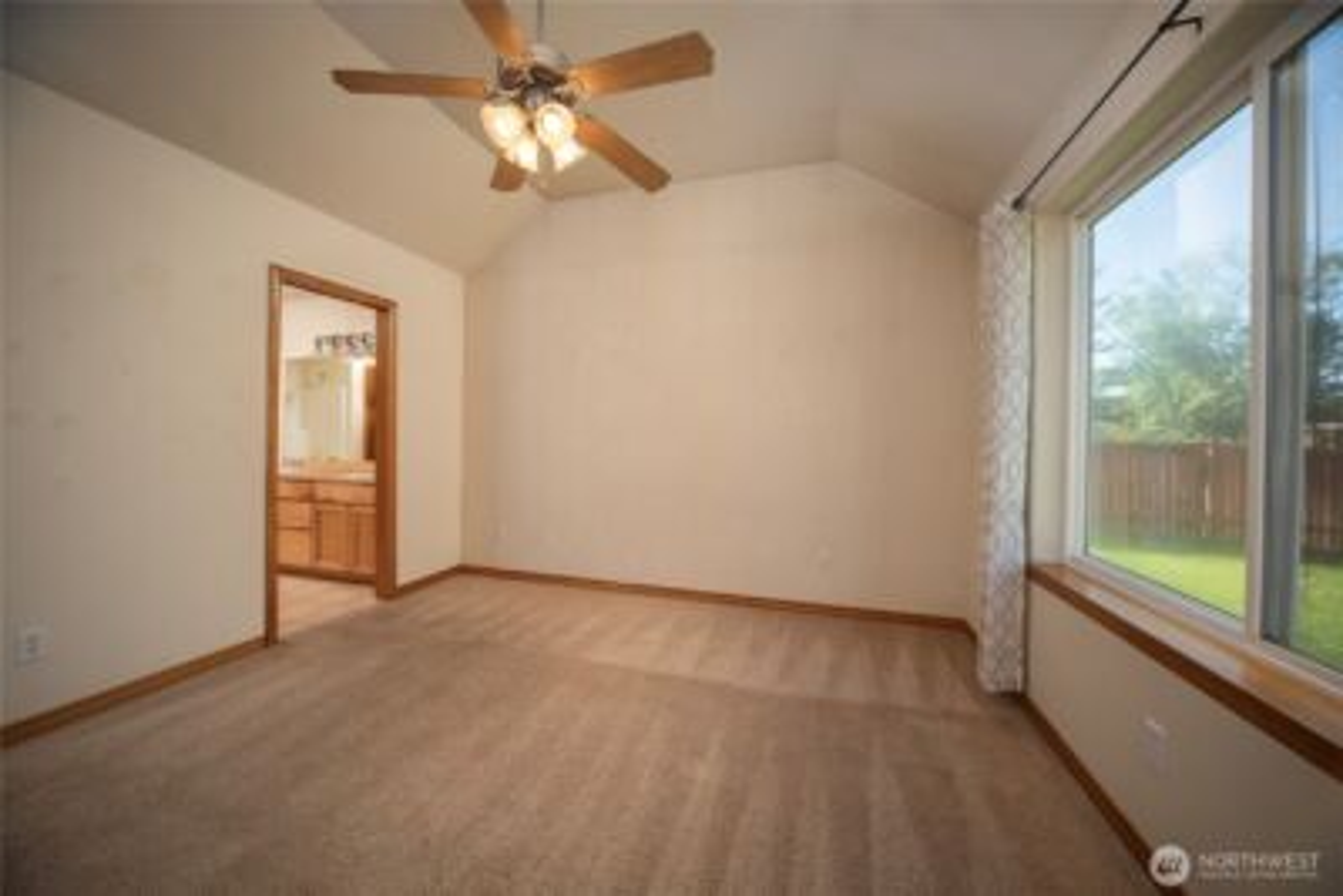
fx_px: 448
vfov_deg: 90.1
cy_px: 448
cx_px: 672
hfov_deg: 112.6
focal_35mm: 12
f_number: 7.1
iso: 250
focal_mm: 12
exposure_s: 1/200
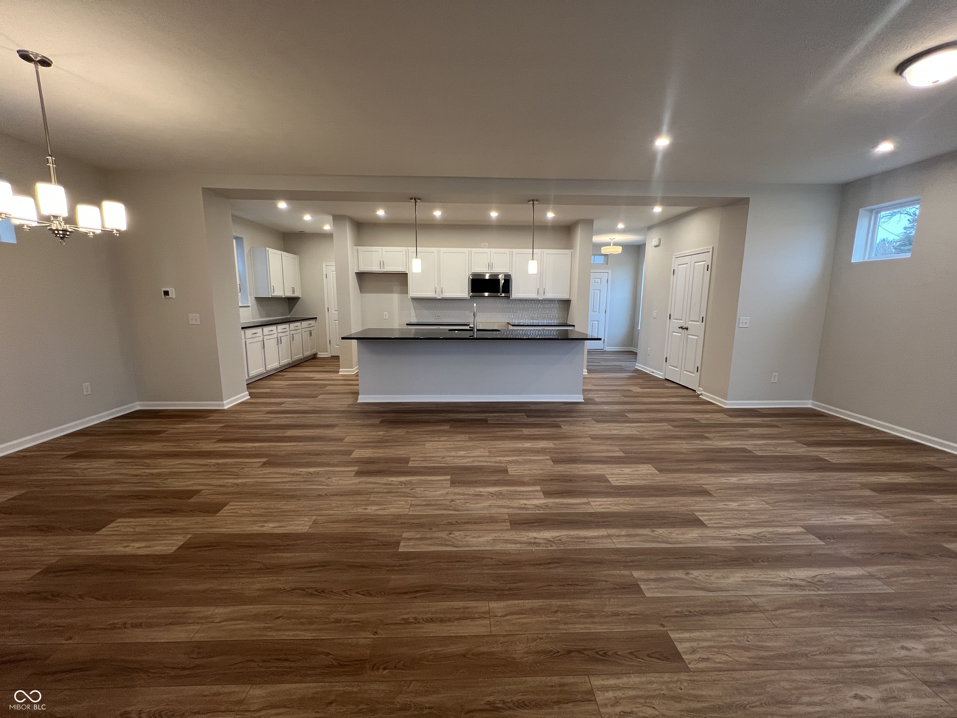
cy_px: 359
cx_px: 478
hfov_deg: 106.2
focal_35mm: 13
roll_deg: -0.6
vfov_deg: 89.9
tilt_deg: -8.9
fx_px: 359
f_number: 1.8
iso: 160
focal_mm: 1.57
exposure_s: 1/120
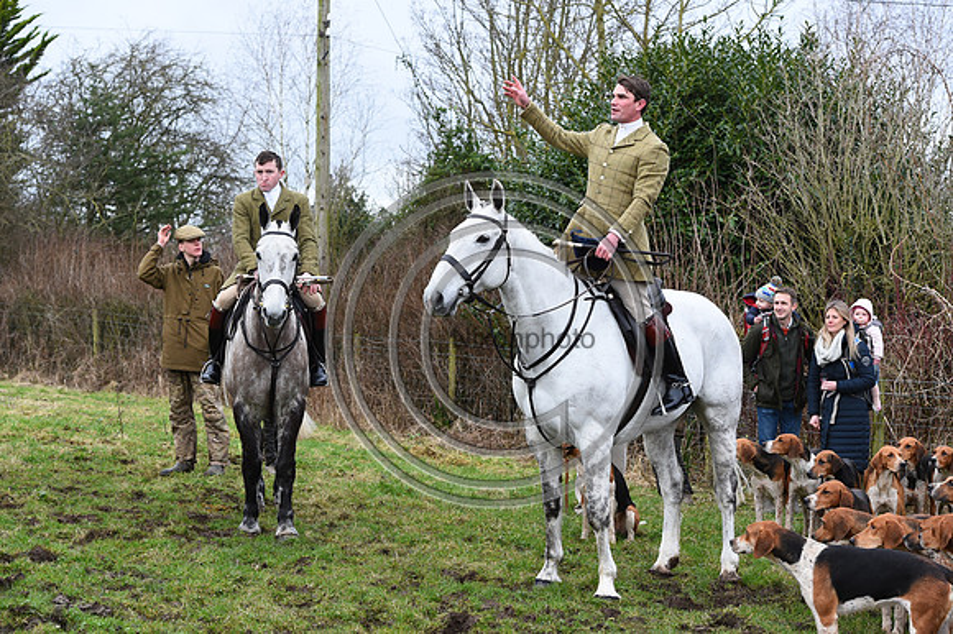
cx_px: 476
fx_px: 1852
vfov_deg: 19.4
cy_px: 317
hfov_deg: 28.9
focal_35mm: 70
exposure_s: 1/500
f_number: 5.6
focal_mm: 70
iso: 900
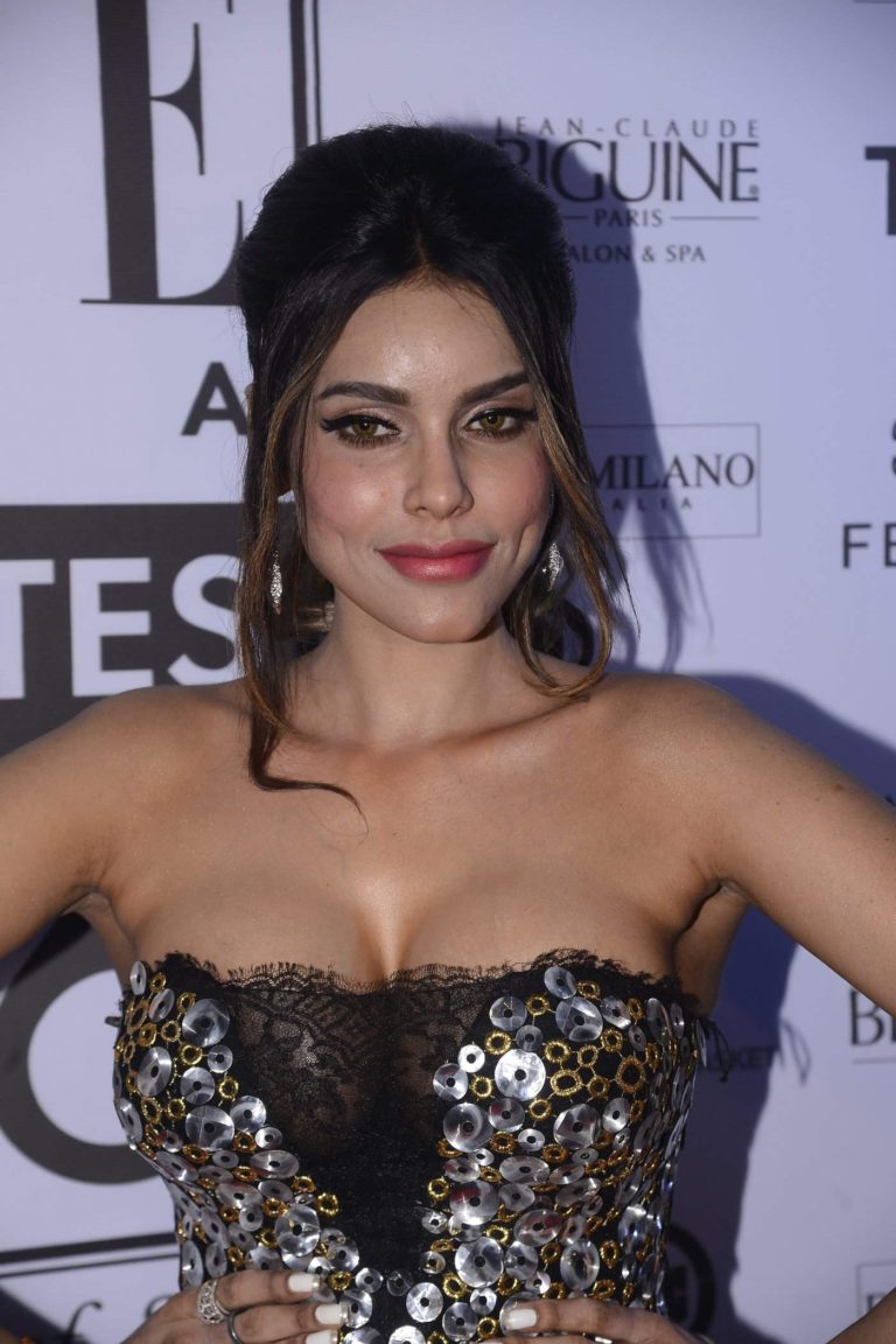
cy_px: 672
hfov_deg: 14.9
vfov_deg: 22.1
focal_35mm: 92
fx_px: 3434
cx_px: 448
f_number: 6.3
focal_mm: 92
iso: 400
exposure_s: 1/160
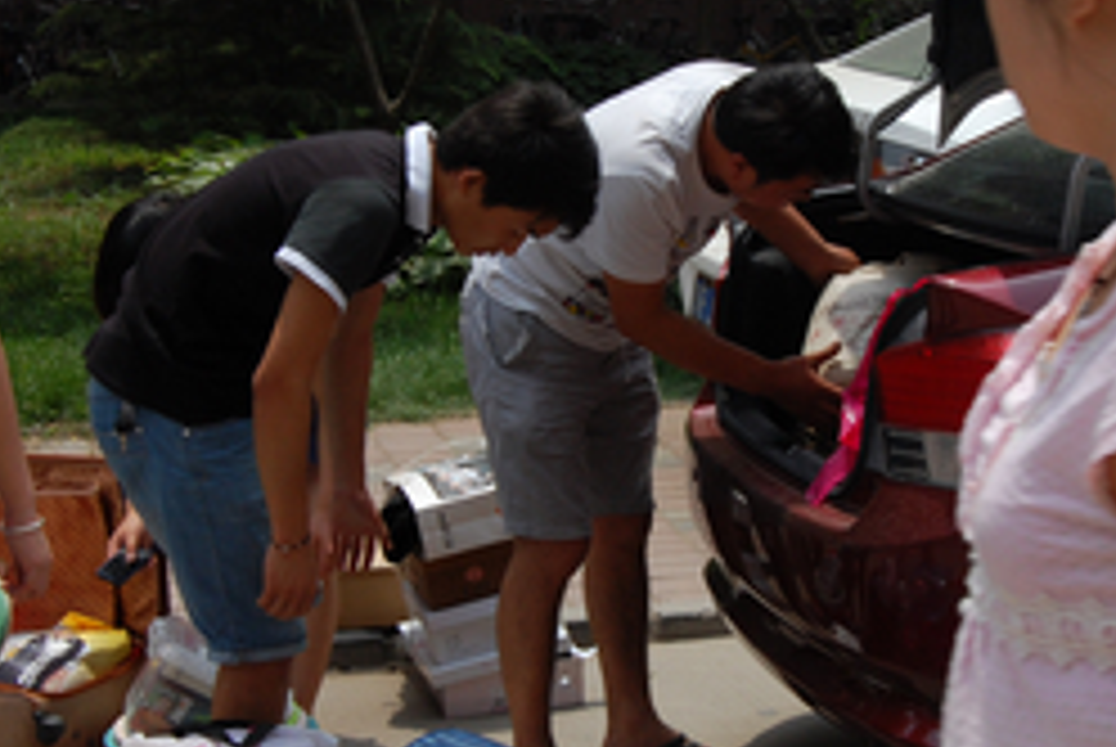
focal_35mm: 76
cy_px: 412
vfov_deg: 18.0
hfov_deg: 26.6
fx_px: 2359
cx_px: 675
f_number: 9
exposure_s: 1/320
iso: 400
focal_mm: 30
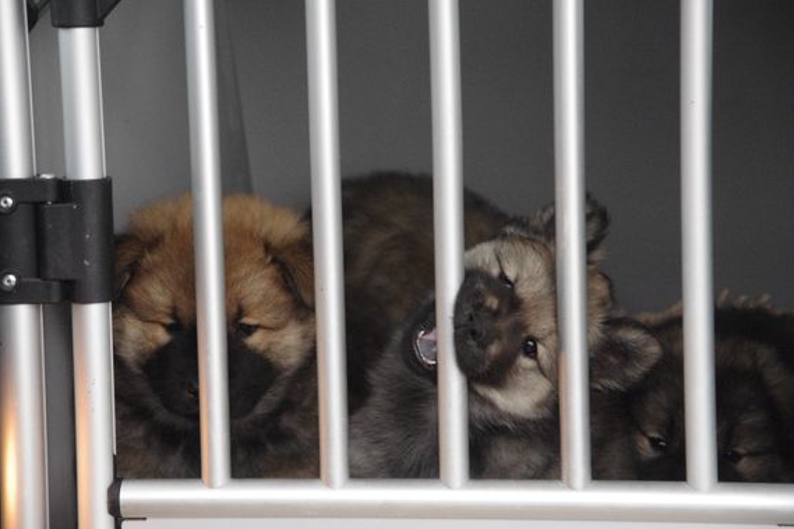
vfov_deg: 11.6
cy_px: 253
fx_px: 2602
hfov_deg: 17.4
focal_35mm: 118
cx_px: 381
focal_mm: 75
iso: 3200
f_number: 5.6
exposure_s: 1/125
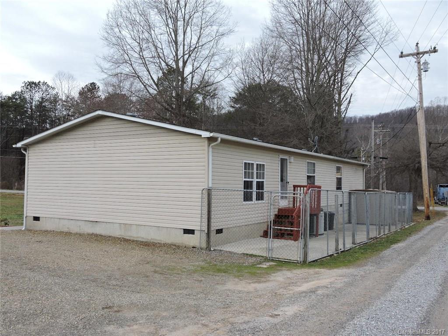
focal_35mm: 33
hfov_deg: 55.4
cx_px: 224
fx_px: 427
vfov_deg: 42.9
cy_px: 168
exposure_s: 1/500
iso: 100
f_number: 3.6
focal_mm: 5.9
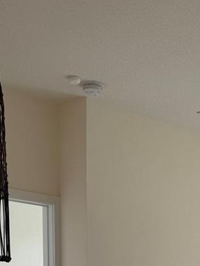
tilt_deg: -7.9
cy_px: 393
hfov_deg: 19.4
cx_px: 169
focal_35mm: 75
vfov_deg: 21.9
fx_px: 578
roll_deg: -3.7
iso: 80
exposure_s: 1/443
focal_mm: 6.76
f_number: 1.78
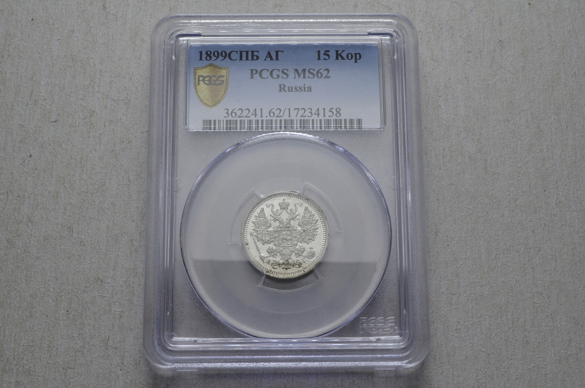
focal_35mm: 51
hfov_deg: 39.0
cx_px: 292
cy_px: 194
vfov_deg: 26.4
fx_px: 827
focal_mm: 34
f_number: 14
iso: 400
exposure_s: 1/250
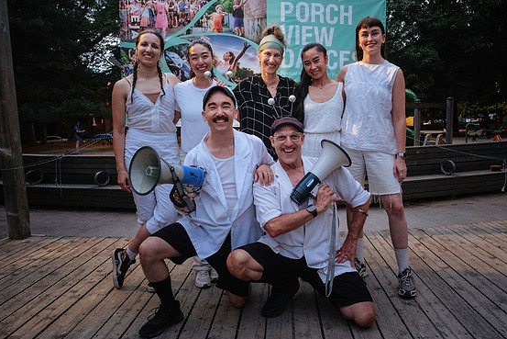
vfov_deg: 41.1
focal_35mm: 32
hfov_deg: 58.5
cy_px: 164
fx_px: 451
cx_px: 289
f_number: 4
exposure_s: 1/60
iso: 1600
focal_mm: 16.5
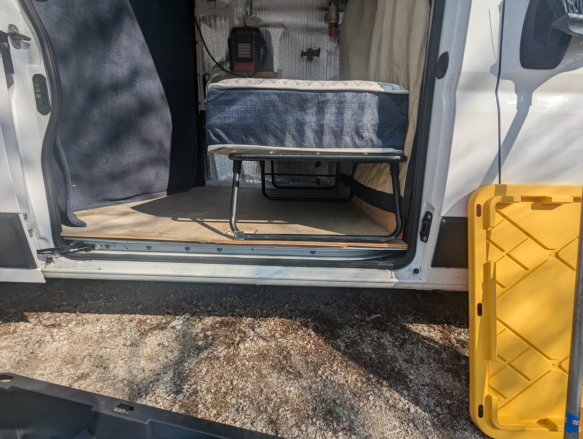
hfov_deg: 94.4
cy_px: 220
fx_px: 270
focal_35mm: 16
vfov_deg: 78.2
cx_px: 292
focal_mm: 2.35
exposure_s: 1/1715
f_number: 2.2
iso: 50
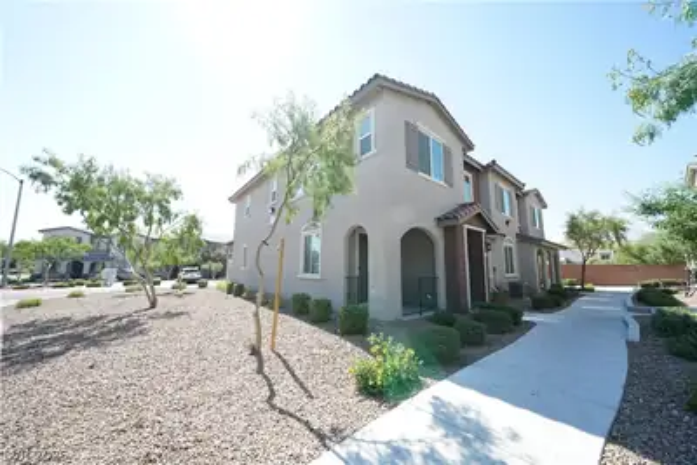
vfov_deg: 90.1
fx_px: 232
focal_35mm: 12
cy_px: 232
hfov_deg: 112.6
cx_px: 348
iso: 125
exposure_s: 1/125
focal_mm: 12
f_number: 7.1
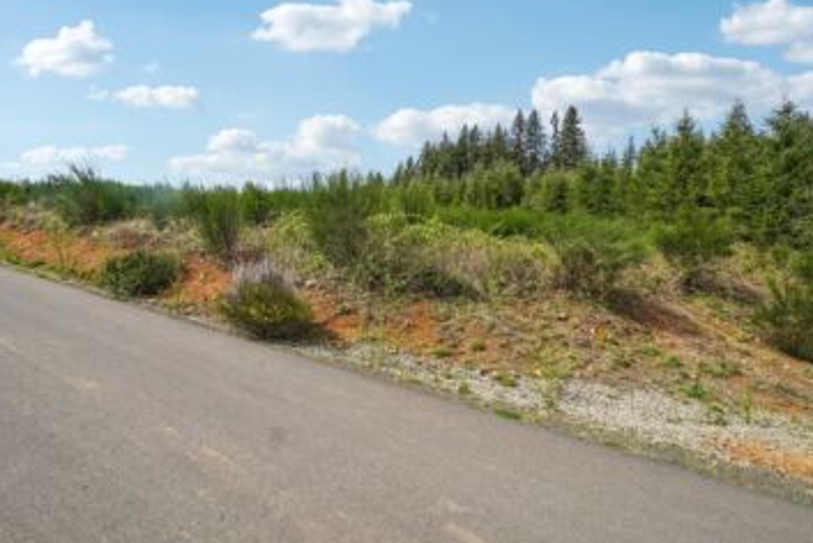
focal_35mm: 17
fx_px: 384
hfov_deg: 92.9
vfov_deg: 70.5
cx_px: 366
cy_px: 277
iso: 400
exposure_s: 1/1000
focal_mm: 10
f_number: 8
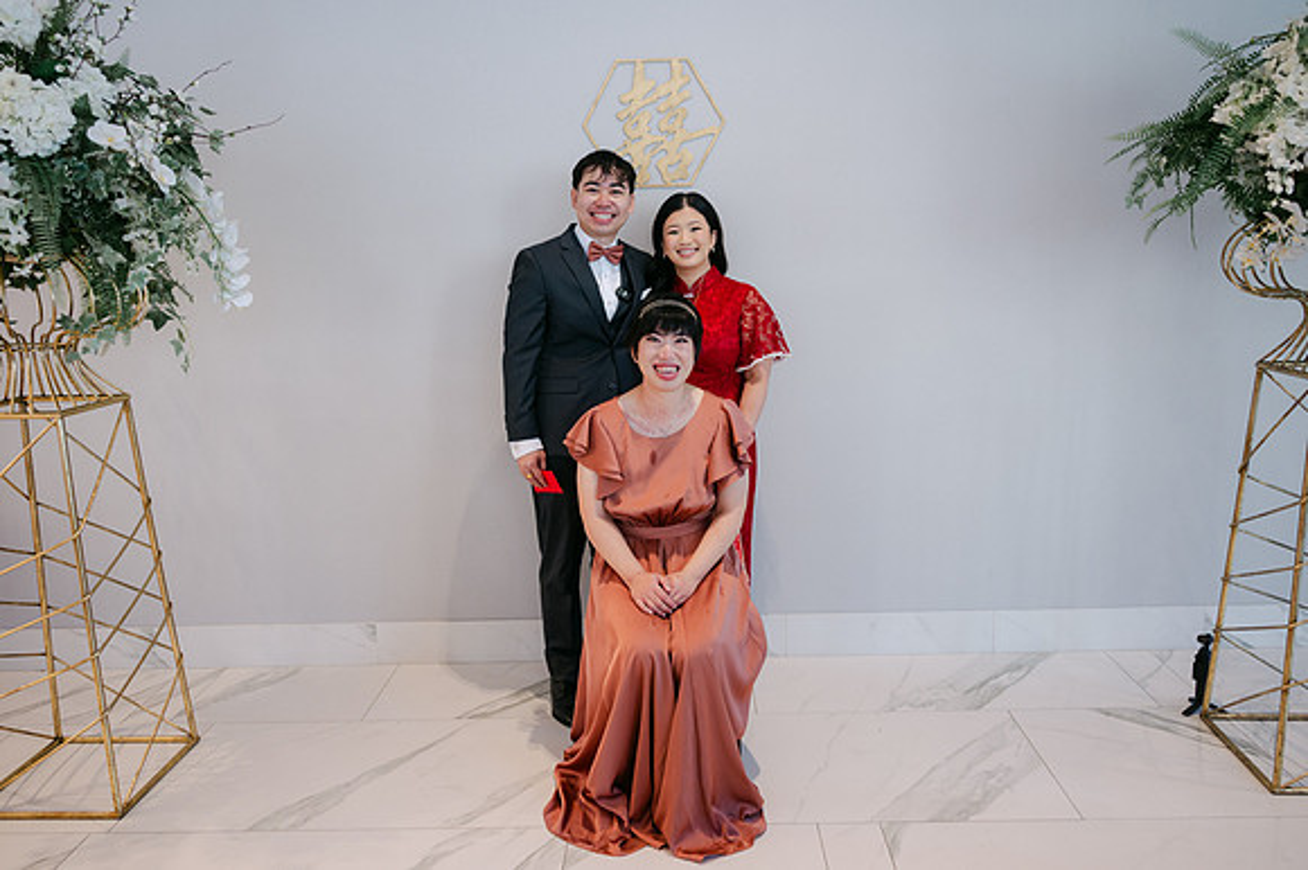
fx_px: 1017
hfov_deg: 65.5
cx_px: 654
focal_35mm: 28
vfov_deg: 46.4
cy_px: 435
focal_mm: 28
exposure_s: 1/100
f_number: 4
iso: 800
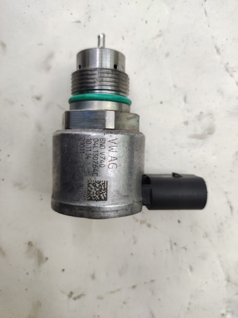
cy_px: 159
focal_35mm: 17
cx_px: 119
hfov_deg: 74.6
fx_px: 156
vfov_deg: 91.1
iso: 131
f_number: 1.79
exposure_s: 1/100
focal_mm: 4.74
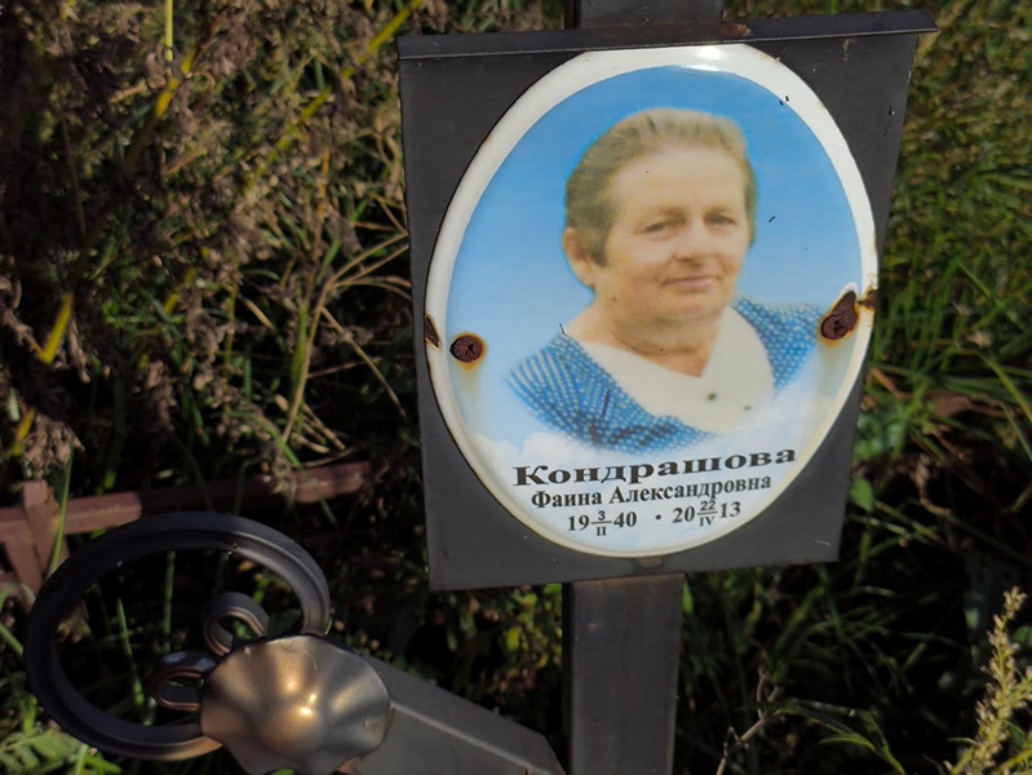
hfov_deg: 38.2
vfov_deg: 29.1
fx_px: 1491
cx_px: 516
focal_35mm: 50
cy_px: 388
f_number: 1.7
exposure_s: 1/3604
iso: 50
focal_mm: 4.71
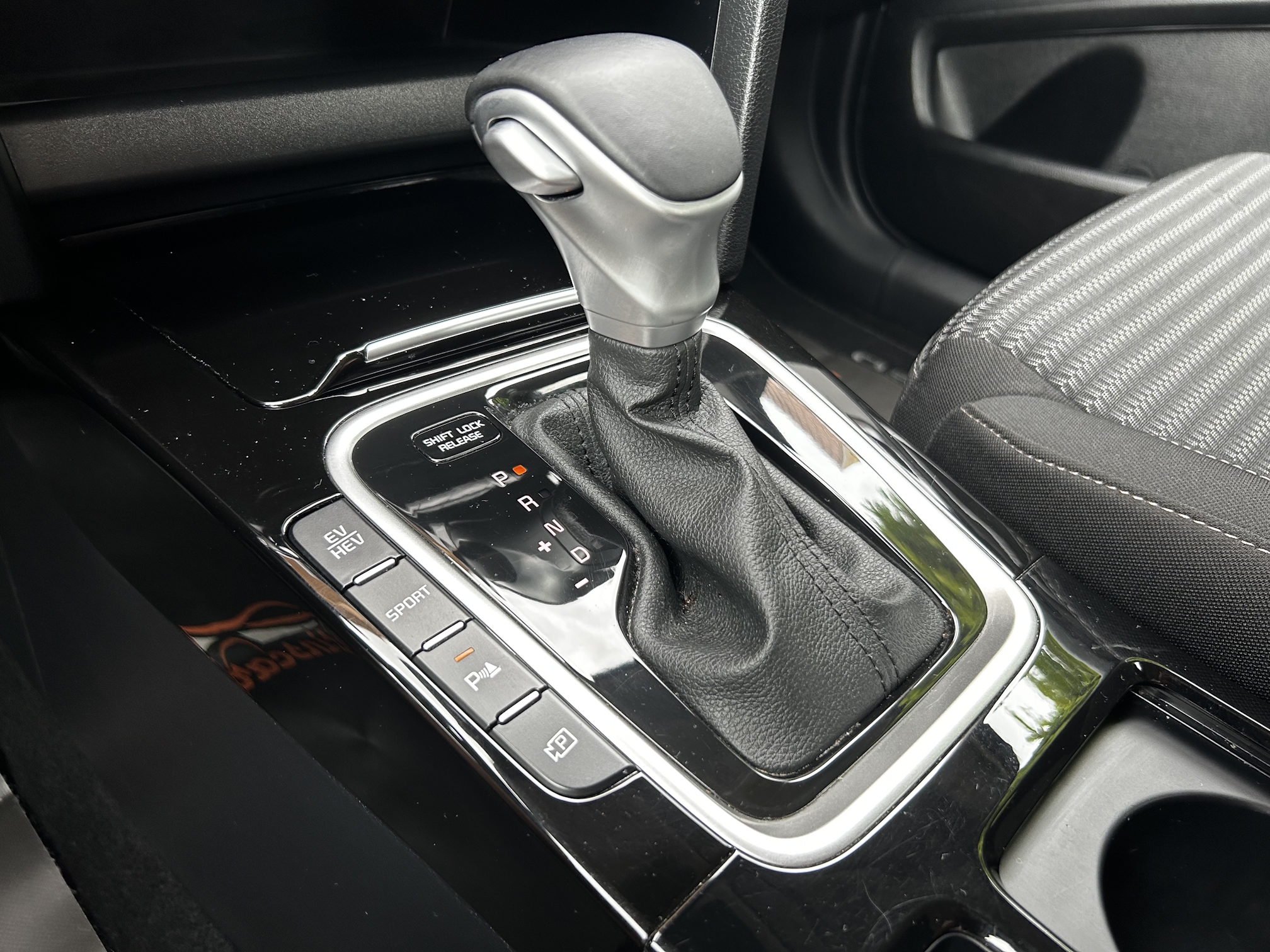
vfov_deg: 53.1
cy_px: 476
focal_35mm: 26
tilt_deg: -36.3
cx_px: 635
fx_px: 954
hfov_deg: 67.3
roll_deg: -5.5
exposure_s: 1/121
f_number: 1.5
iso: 125
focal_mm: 5.7
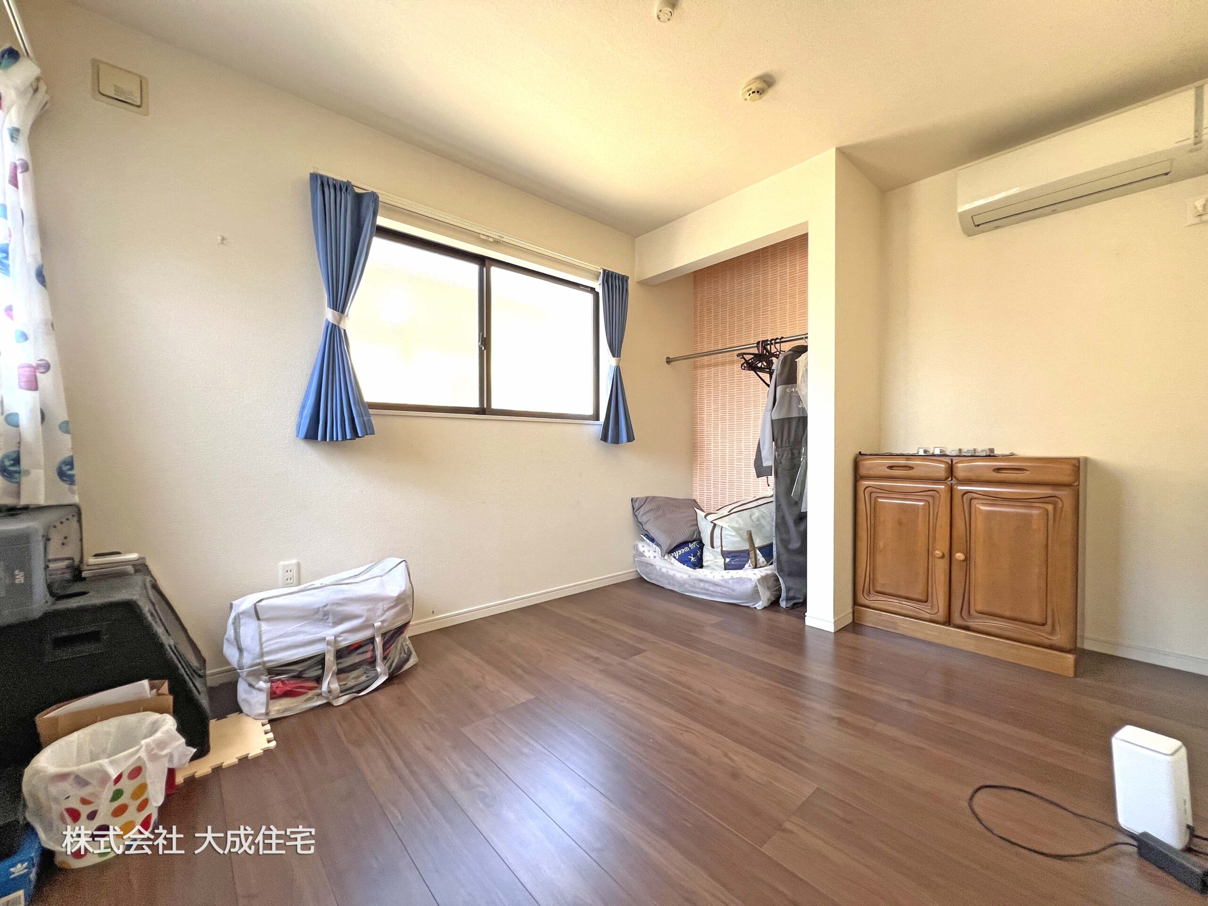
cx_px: 604
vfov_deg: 89.9
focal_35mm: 13
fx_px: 454
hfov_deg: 106.2
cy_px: 453
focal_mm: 1.57
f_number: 1.8
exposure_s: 1/99
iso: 125
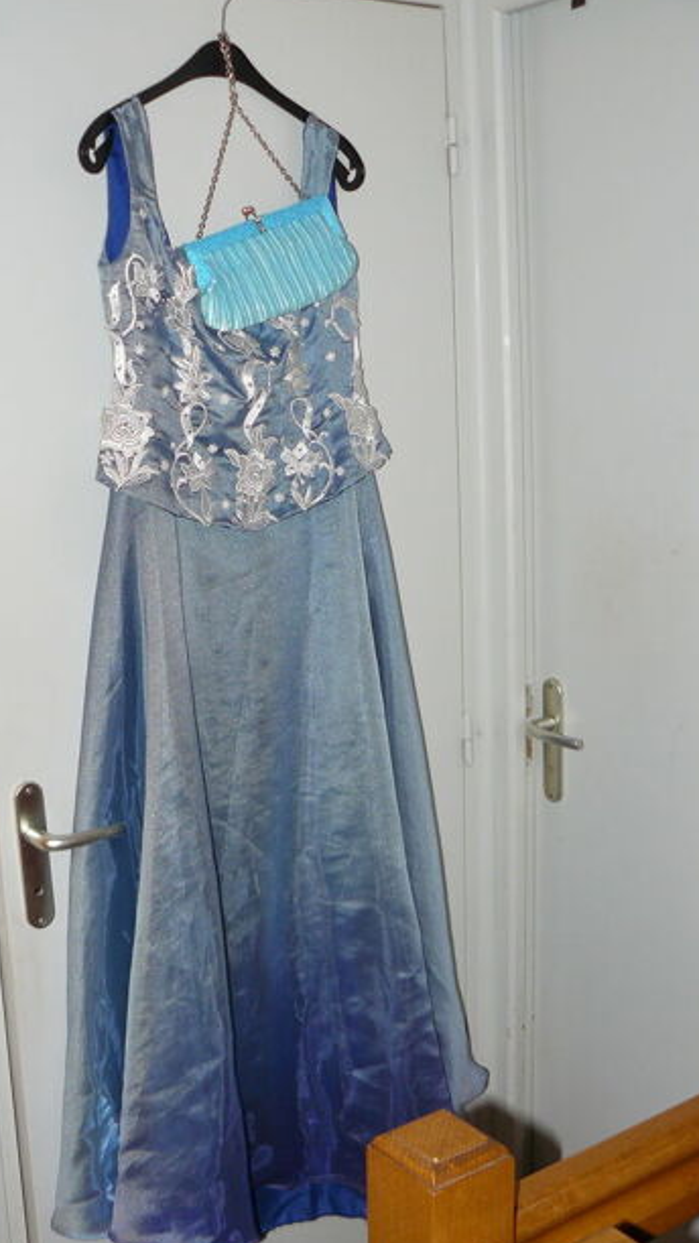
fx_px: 1352
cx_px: 228
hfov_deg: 28.8
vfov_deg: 49.4
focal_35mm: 41
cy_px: 605
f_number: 2.8
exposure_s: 1/50
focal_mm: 6
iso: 100
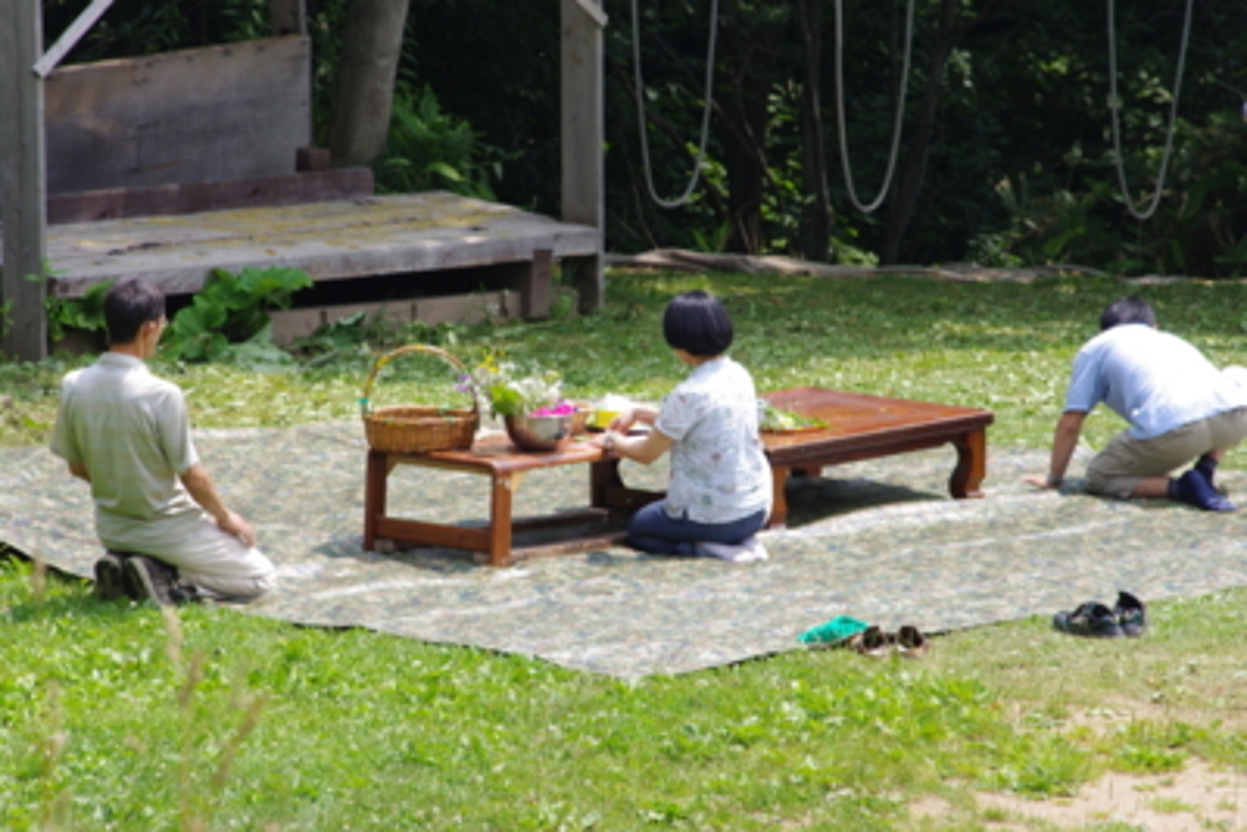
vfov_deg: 4.8
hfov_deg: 7.2
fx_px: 9875
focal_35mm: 285
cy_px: 416
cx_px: 624
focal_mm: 190
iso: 400
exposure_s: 1/320
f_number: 11
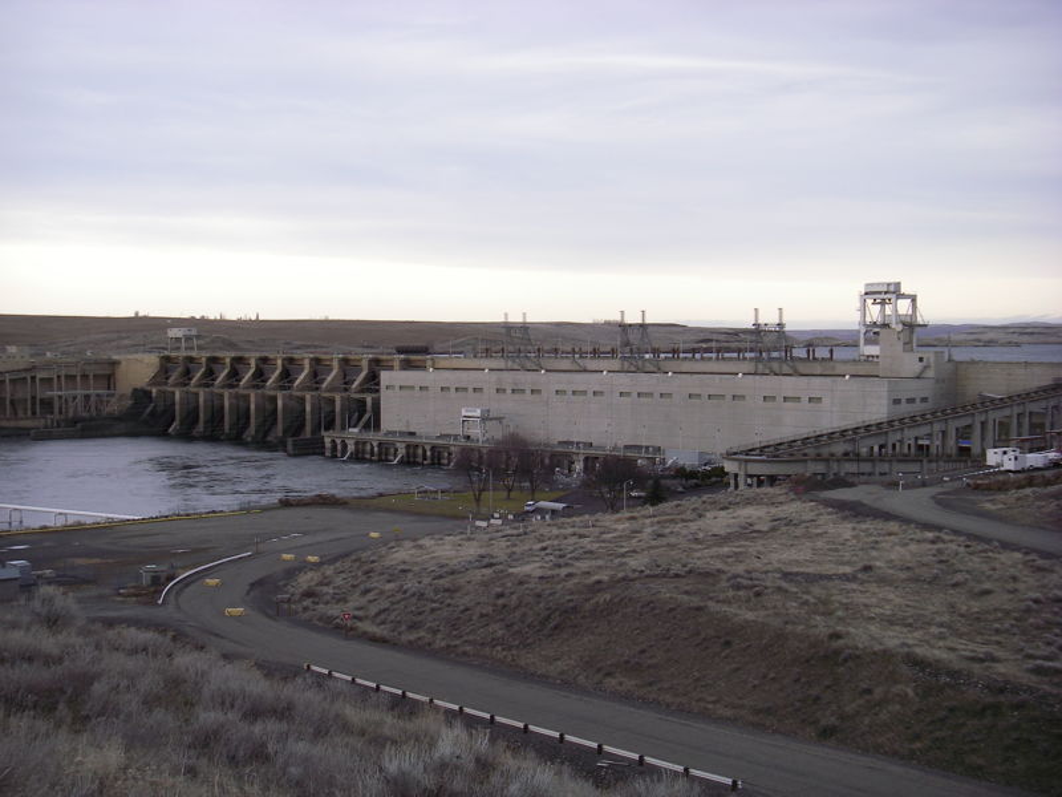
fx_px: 1503
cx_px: 531
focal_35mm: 49
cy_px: 398
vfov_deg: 29.7
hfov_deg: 38.9
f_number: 3.5
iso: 64
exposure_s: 1/60
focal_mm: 8.1
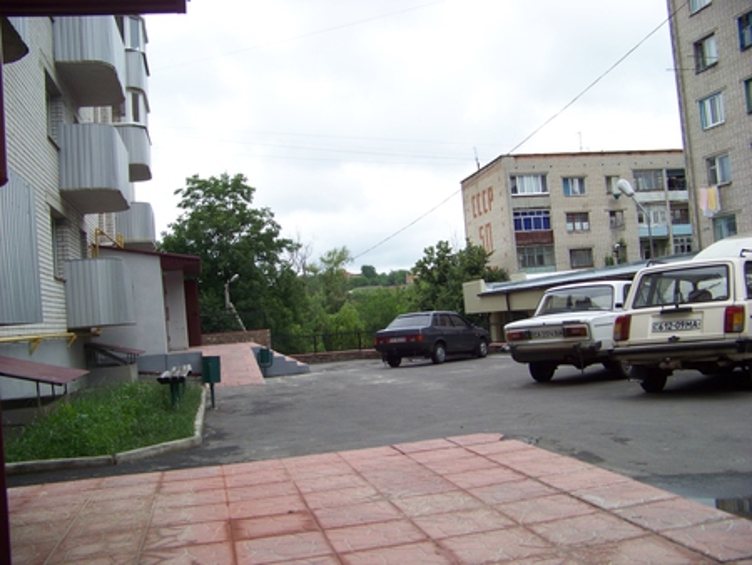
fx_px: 782
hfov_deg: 51.3
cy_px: 282
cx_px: 376
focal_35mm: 36
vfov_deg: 39.7
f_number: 2.8
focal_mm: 5.85
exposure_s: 1/400
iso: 67
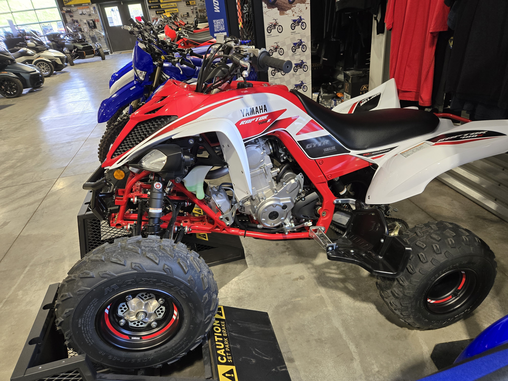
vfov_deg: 58.9
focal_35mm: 23
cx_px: 254
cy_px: 190
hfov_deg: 73.9
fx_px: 338
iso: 125
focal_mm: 5.4
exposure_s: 1/120
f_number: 1.8
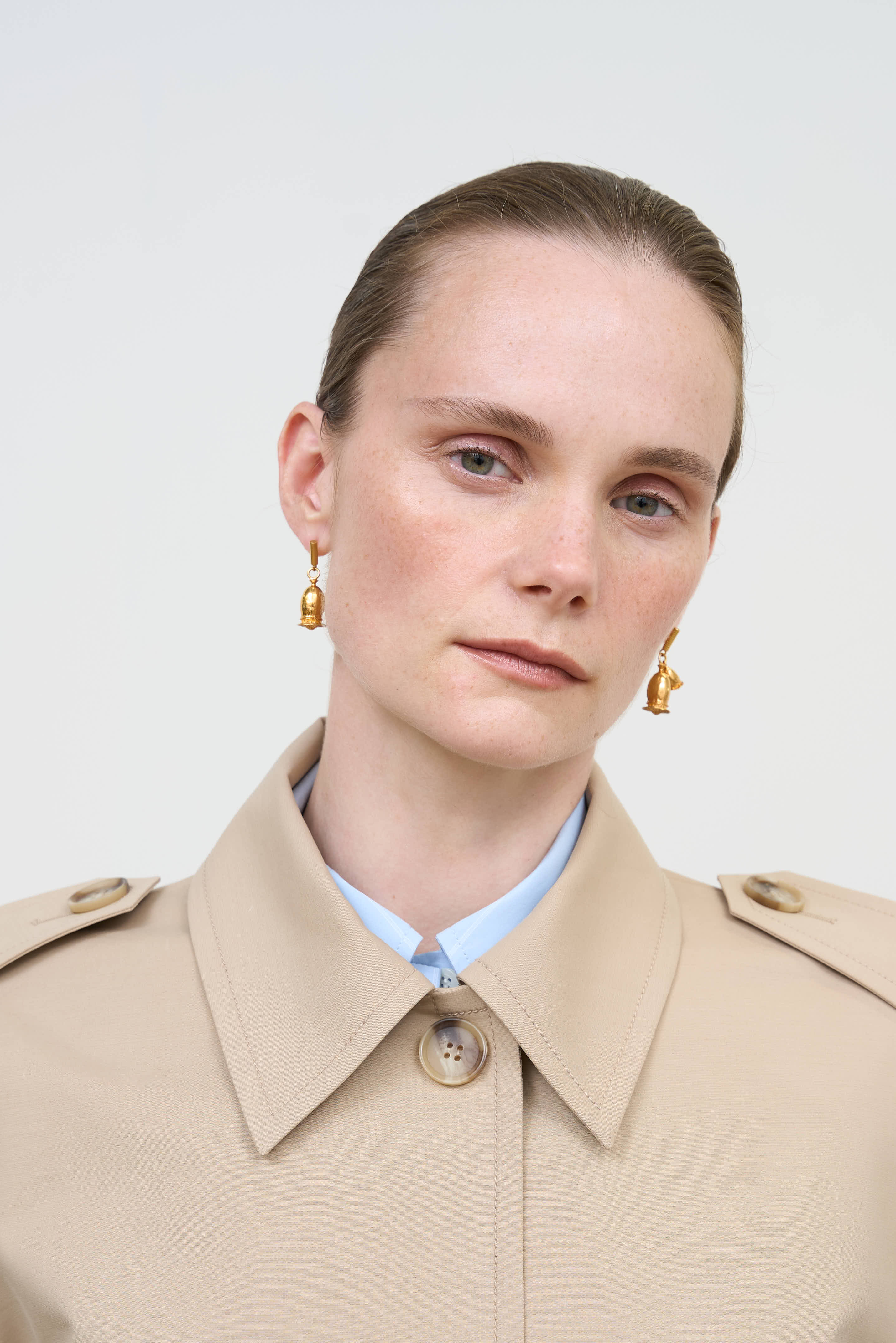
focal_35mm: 68
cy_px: 916
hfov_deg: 20.0
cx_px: 477
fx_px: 2547
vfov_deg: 29.3
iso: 320
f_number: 5.6
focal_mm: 49.9
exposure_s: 1/125
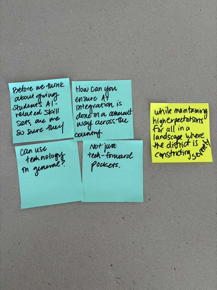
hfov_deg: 53.1
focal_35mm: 26
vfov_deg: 67.3
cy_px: 145
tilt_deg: -85.4
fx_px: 217
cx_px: 108
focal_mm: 5.96
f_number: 1.6
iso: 125
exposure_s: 1/74
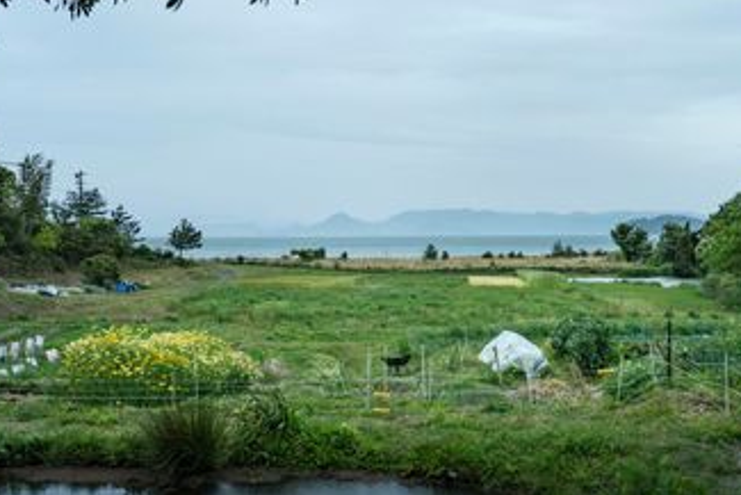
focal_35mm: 46
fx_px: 947
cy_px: 165
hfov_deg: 42.6
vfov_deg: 29.1
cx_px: 435
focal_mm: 34
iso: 100
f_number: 4
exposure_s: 1/2000
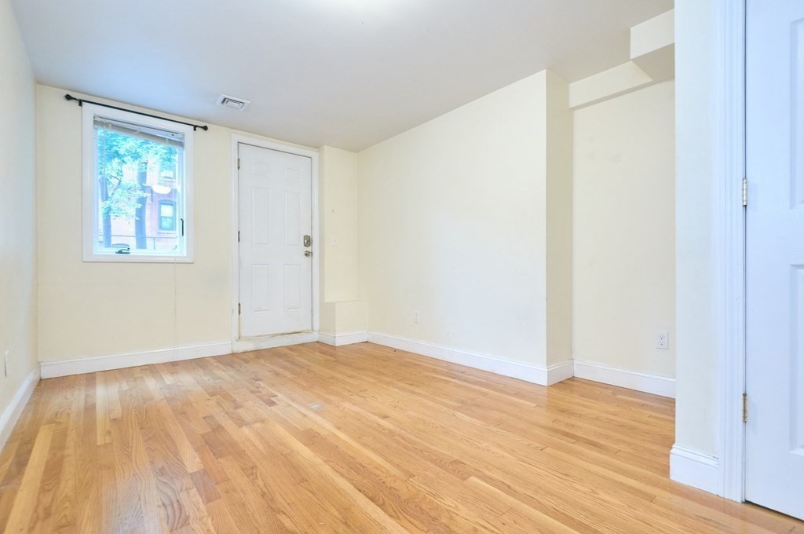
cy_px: 267
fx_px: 335
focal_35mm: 15
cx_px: 402
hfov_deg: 100.5
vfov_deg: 77.2
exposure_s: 1/15
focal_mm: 10
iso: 800
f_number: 5.6
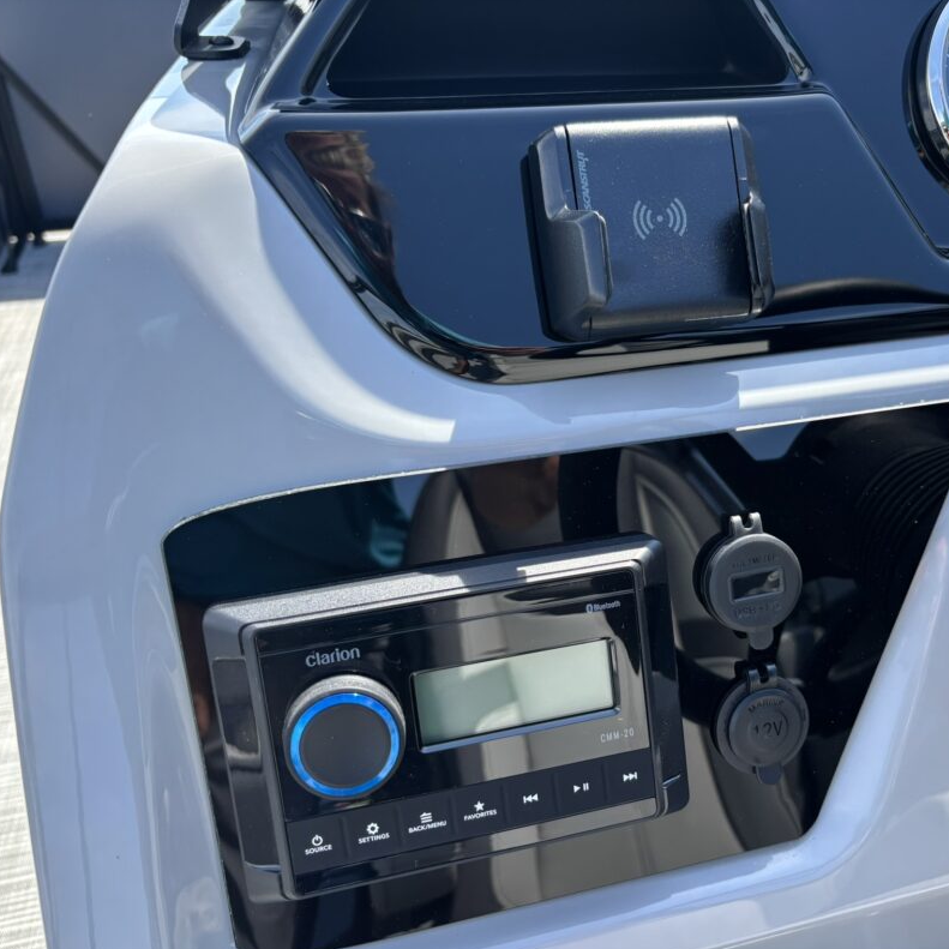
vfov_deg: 52.5
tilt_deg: -29.4
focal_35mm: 31
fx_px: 962
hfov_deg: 52.0
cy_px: 476
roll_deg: +0.2
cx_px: 590
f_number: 1.6
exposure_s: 1/559
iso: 50
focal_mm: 5.96
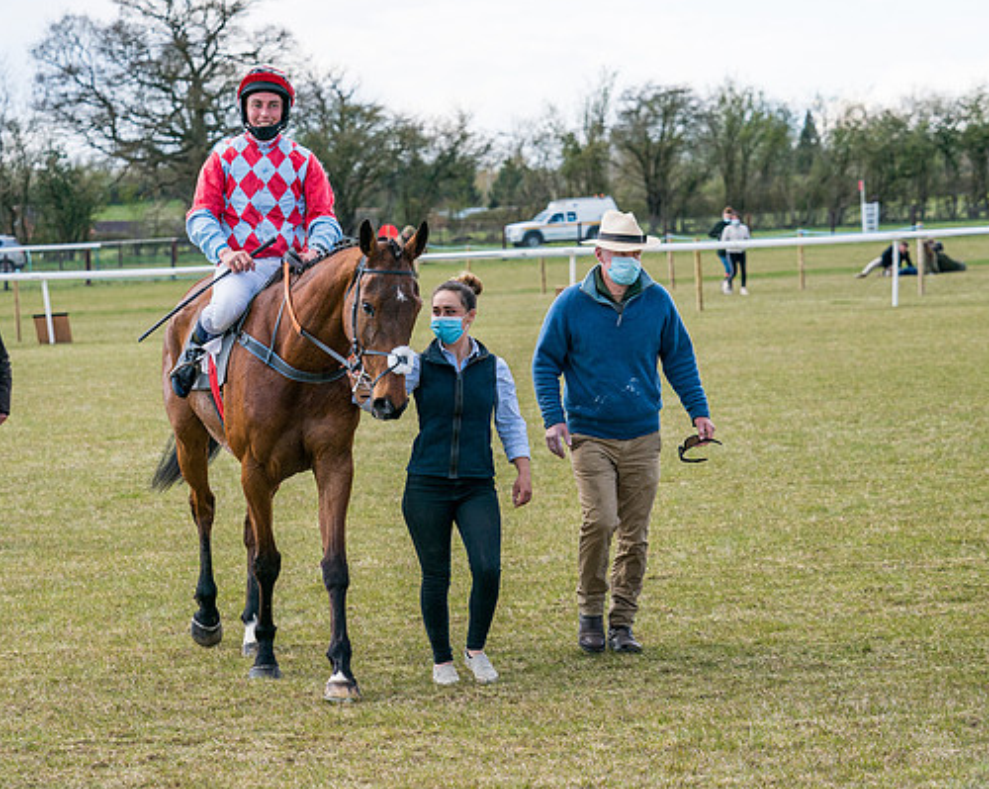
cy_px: 404
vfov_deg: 13.2
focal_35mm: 117
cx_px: 338
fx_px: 3421
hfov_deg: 16.4
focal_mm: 87
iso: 400
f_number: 5
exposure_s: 1/1600
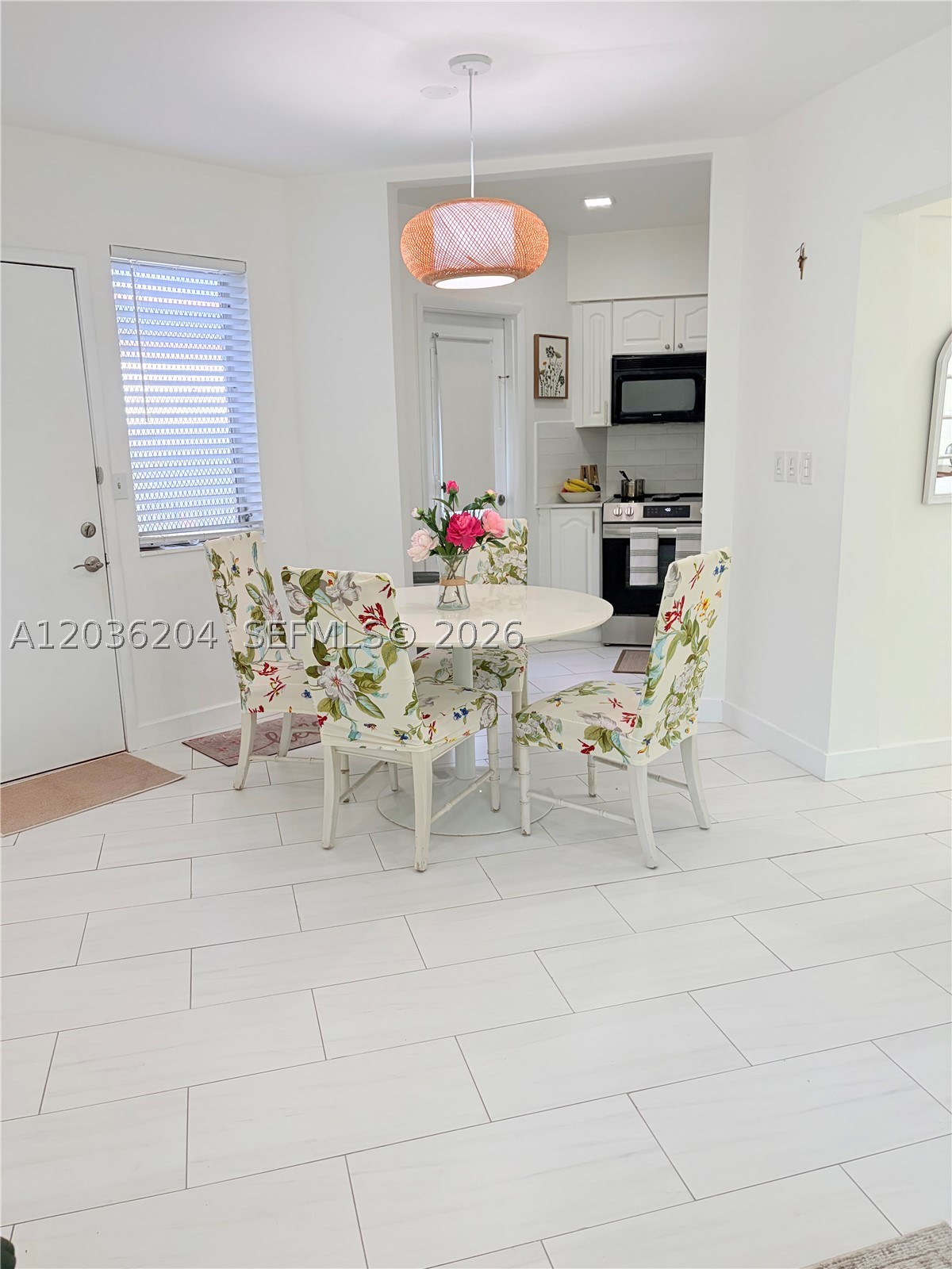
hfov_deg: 53.1
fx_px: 953
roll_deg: +1.0
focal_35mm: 26
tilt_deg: -11.5
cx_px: 476
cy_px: 634
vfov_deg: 67.3
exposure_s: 1/142
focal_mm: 5.96
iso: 125
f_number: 1.6
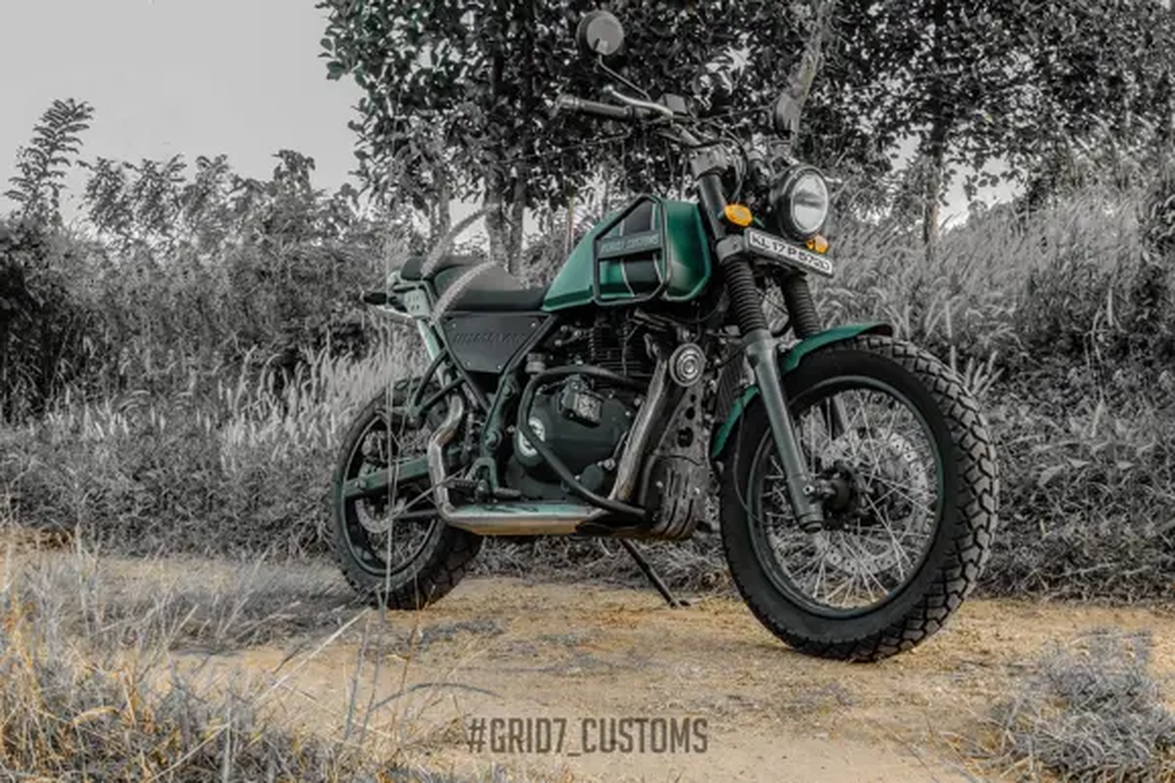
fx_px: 1501
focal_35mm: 46
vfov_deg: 29.2
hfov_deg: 42.8
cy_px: 392
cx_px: 588
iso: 800
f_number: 10
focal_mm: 16.84
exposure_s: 1/100
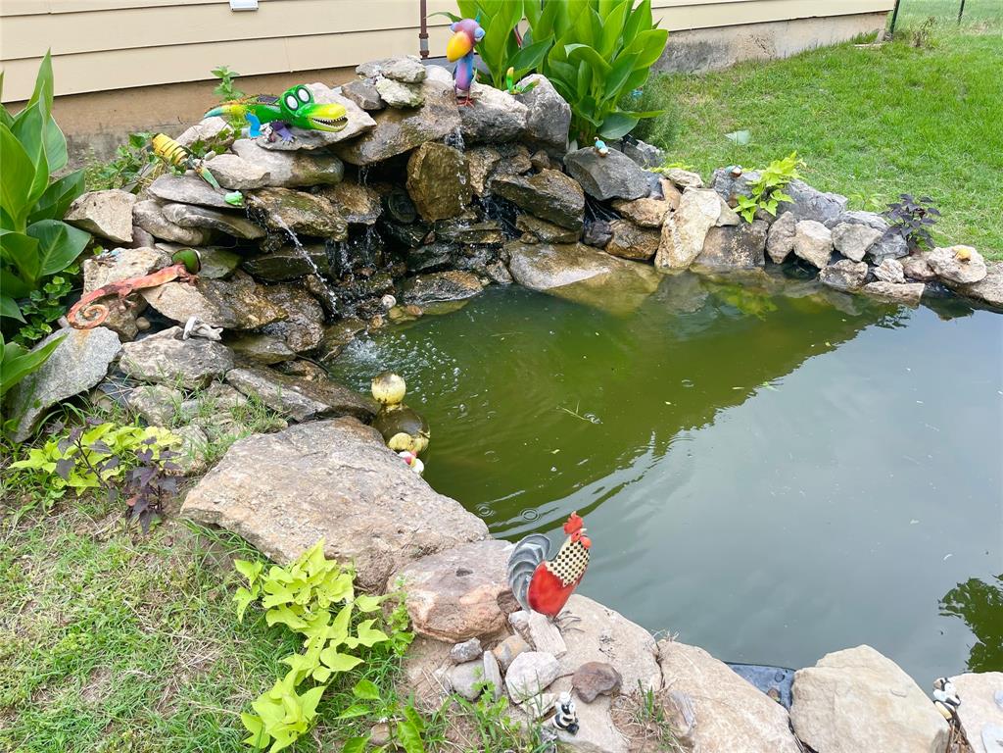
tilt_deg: -30.7
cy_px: 376
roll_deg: +0.3
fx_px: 724
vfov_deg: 54.9
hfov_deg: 69.4
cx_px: 502
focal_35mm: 25
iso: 32
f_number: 1.6
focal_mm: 5.1
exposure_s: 1/592
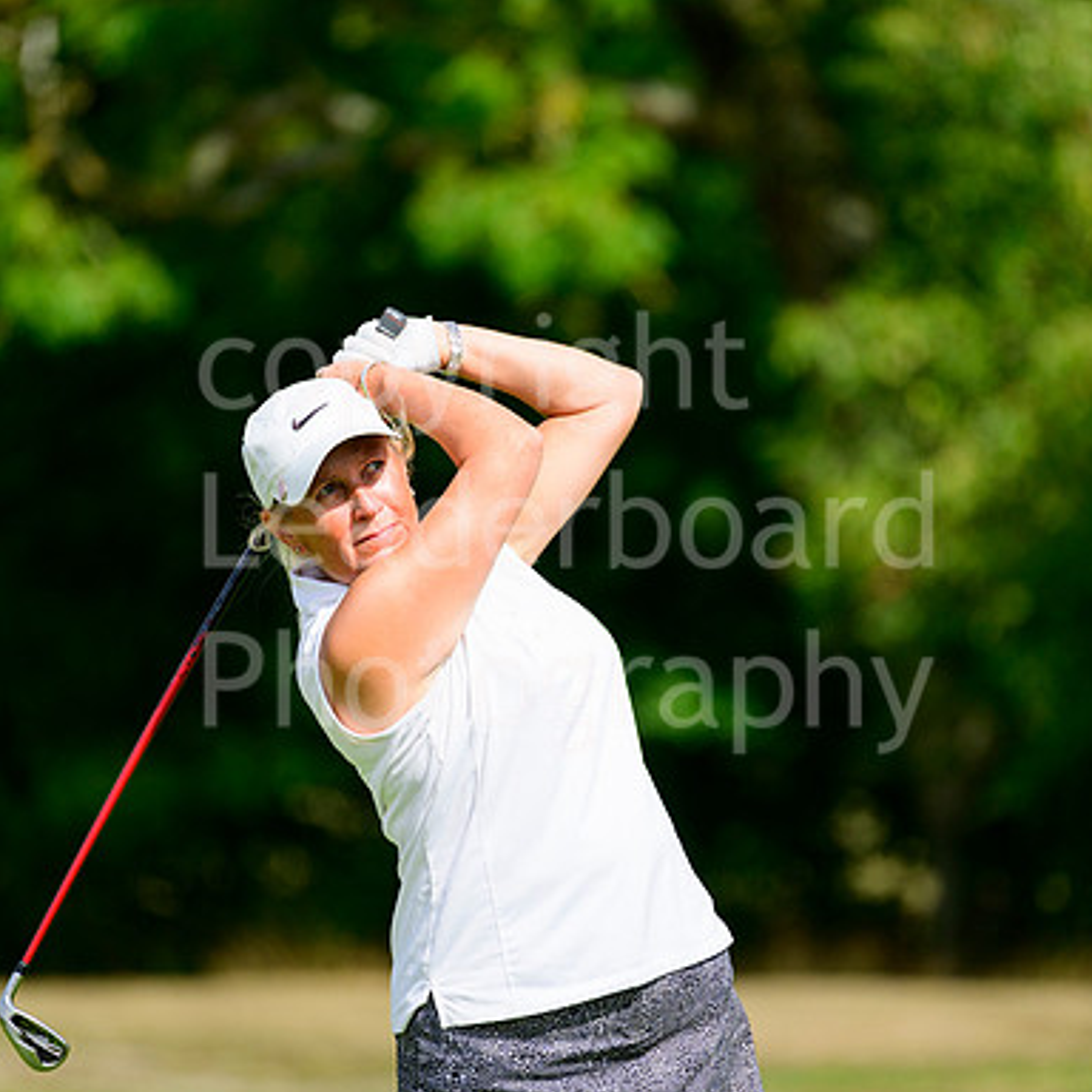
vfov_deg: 3.8
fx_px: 16489
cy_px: 547
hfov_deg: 3.8
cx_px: 572
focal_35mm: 462
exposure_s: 1/2000
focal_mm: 360
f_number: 5.6
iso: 400
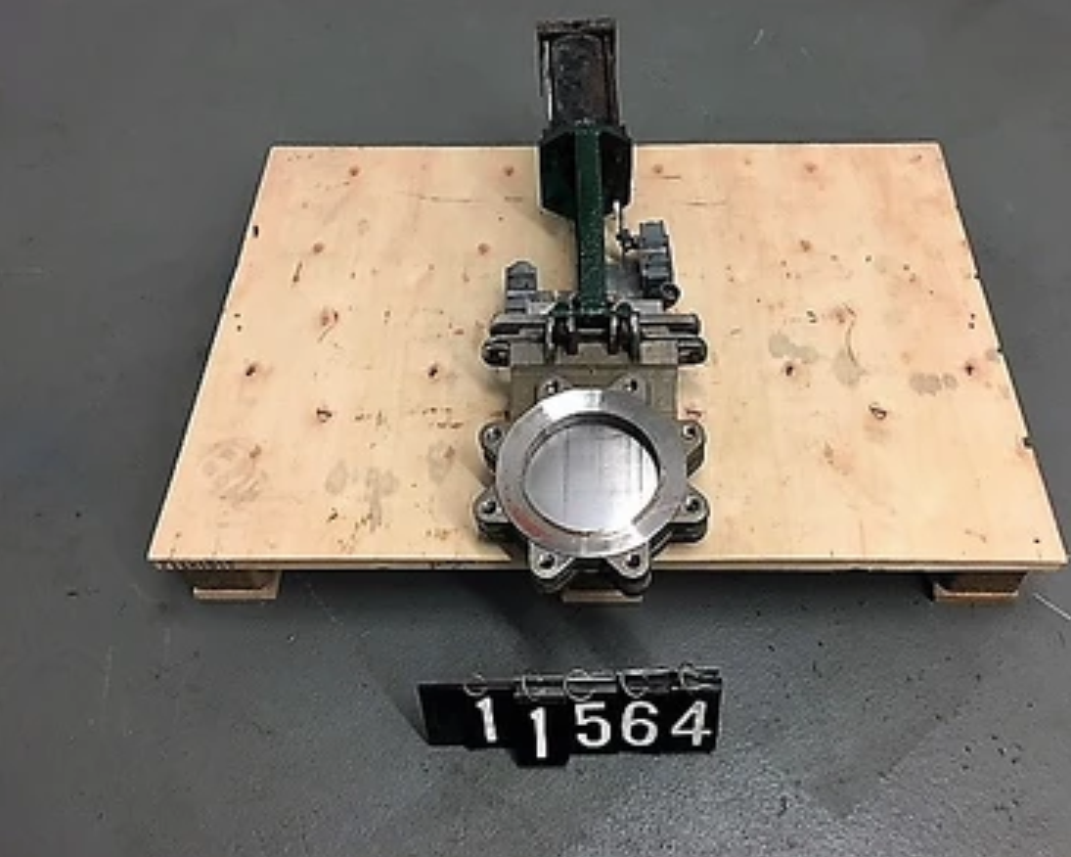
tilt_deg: -53.6
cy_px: 426
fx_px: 983
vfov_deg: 47.1
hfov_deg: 57.1
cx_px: 581
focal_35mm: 31
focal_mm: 4.15
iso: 100
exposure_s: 1/30
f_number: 2.2
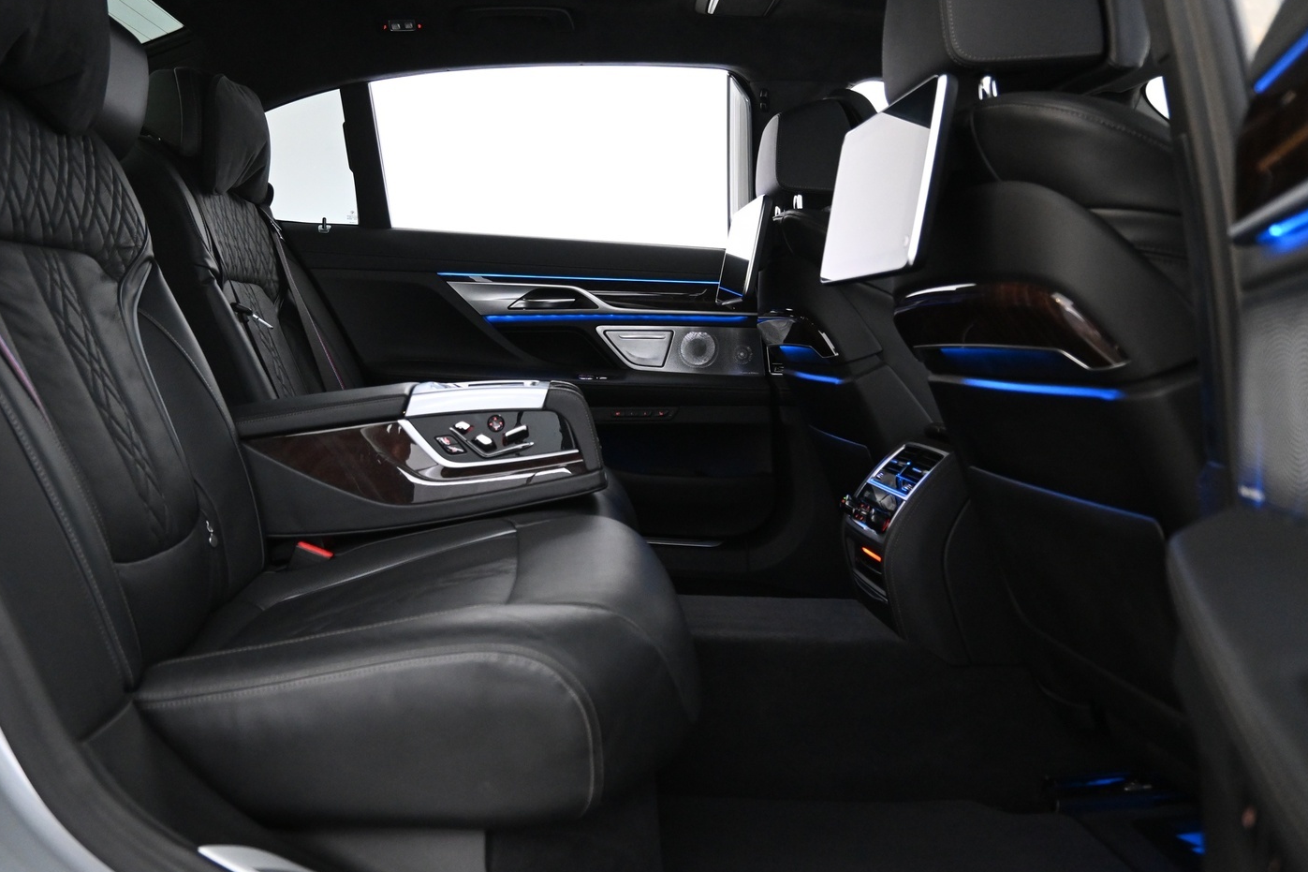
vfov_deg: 44.1
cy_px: 418
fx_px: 1075
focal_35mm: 30
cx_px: 570
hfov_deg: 62.4
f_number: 3.5
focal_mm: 17
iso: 2800
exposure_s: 1/25
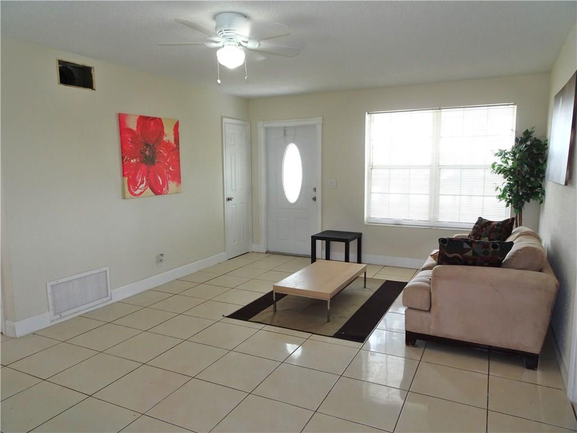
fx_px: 400
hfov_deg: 71.6
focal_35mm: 24
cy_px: 216
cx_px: 288
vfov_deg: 56.8
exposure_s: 1/30
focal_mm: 4.1
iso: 80
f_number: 3.5
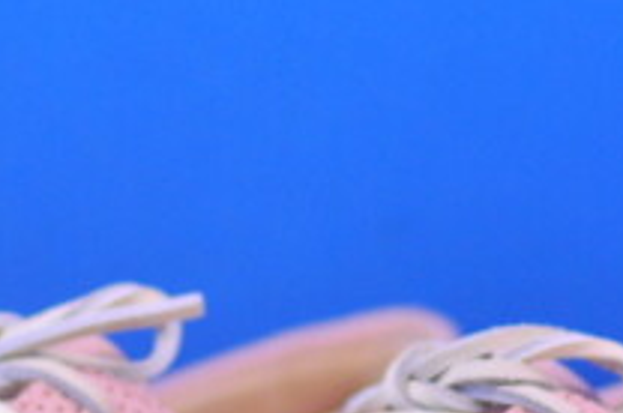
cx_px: 282
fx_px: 4976
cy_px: 211
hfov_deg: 7.2
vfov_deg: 4.8
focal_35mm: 288
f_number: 2.2
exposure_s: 1/320
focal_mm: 50
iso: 250
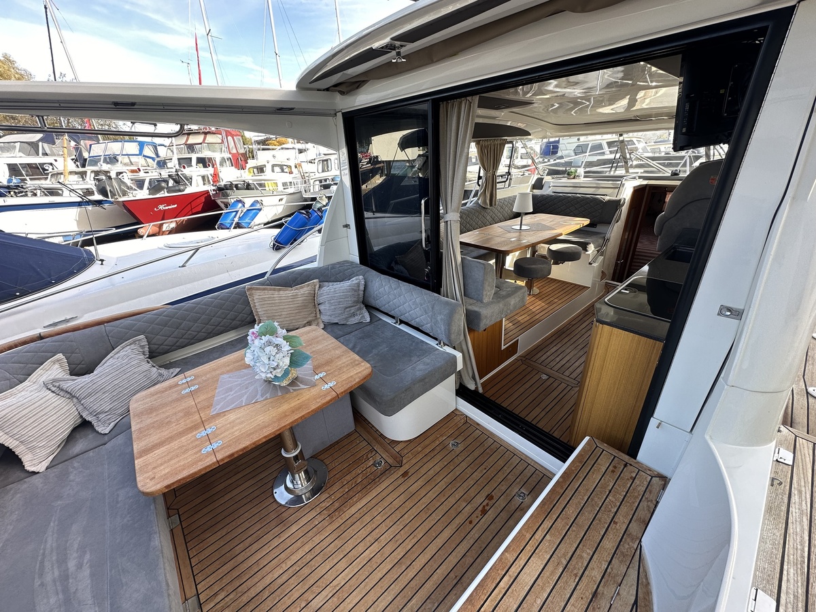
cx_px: 408
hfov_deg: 102.1
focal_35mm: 14
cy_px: 306
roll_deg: +2.1
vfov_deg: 85.7
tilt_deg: -25.5
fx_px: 330
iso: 40
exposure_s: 1/119
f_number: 2.2
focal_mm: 2.22
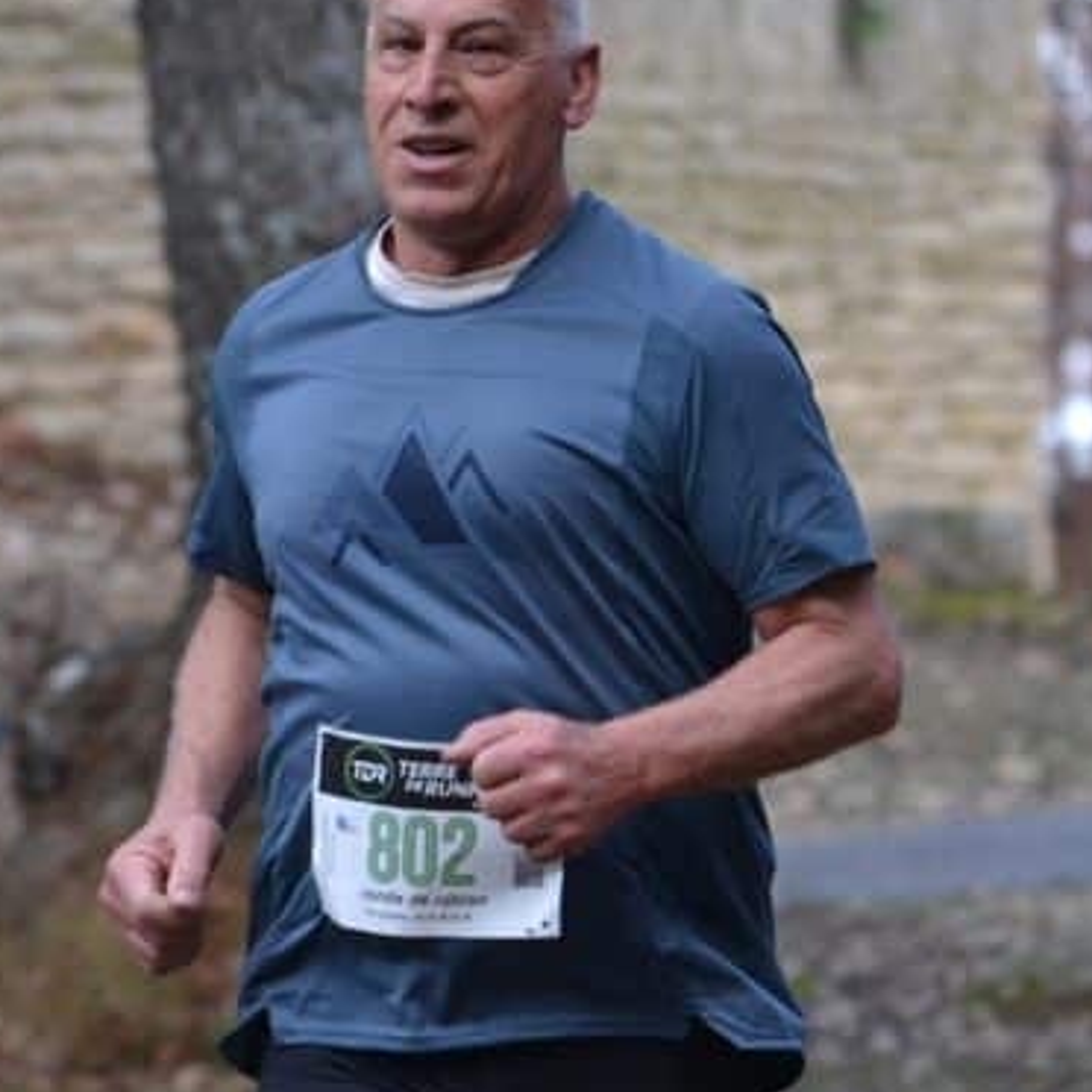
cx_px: 543
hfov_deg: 4.4
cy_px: 543
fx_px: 14098
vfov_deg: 4.4
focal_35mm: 395
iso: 900
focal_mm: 150
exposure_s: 1/500
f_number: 5
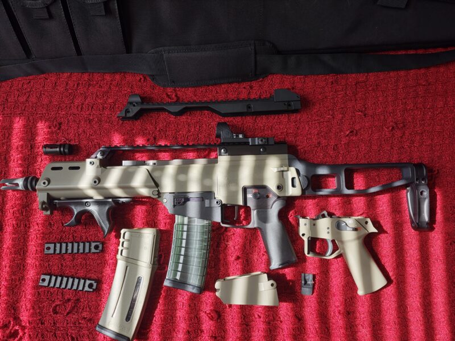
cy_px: 170
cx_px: 228
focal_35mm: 24
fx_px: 315
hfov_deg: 71.6
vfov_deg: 56.8
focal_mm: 5.41
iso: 1028
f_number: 1.8
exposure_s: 1/60
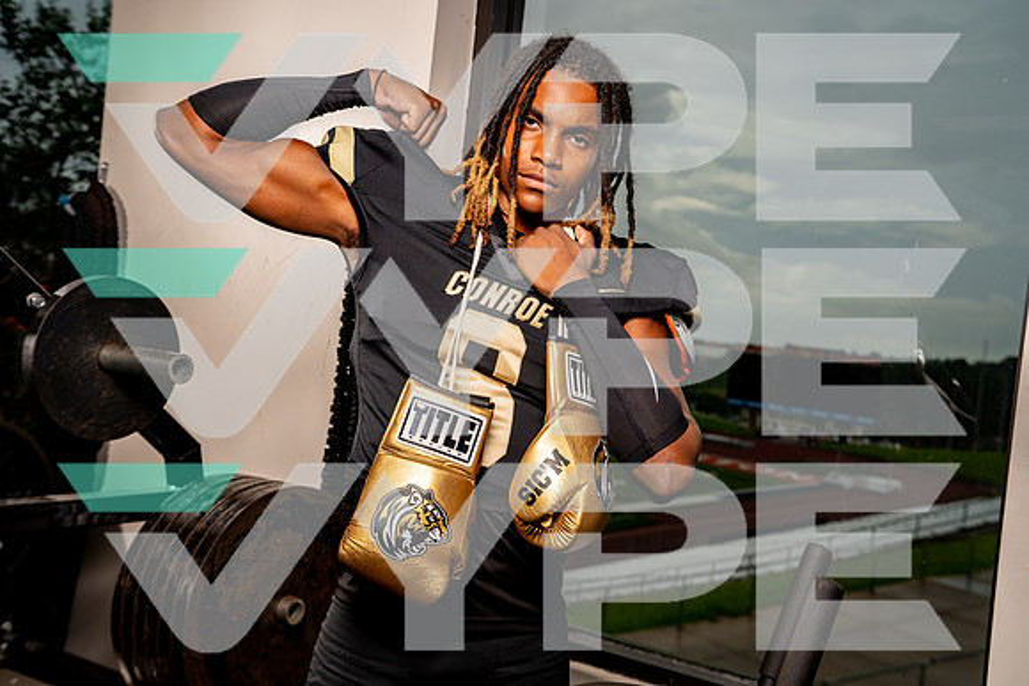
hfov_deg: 47.4
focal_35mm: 41
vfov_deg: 32.6
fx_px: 1172
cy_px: 343
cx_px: 514
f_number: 5.6
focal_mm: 41
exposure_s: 1/320
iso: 100
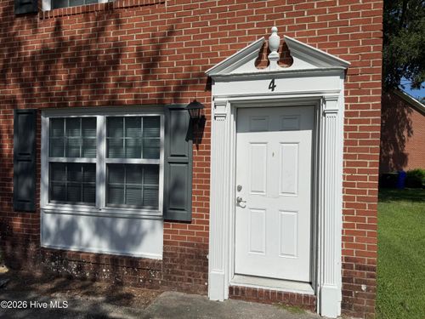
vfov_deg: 56.8
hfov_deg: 71.6
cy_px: 160
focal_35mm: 24
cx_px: 212
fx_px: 295
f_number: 1.78
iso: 80
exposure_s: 1/14286
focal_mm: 6.76
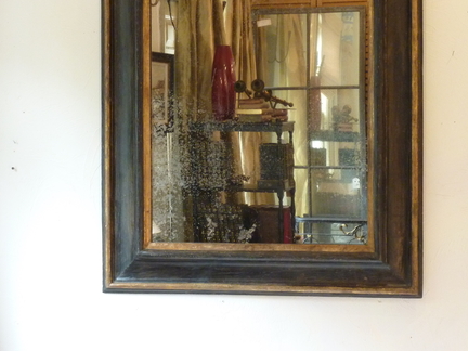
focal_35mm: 100
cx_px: 266
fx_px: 1352
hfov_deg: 19.6
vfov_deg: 14.8
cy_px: 145
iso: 400
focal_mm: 11.9
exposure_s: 1/15
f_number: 4.1
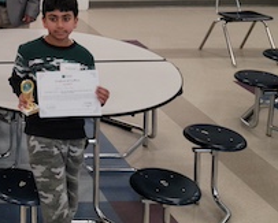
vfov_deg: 19.7
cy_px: -60
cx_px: -108
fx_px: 593
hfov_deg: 22.7
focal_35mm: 72
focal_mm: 7
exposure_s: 1/60
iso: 200
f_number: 1.8
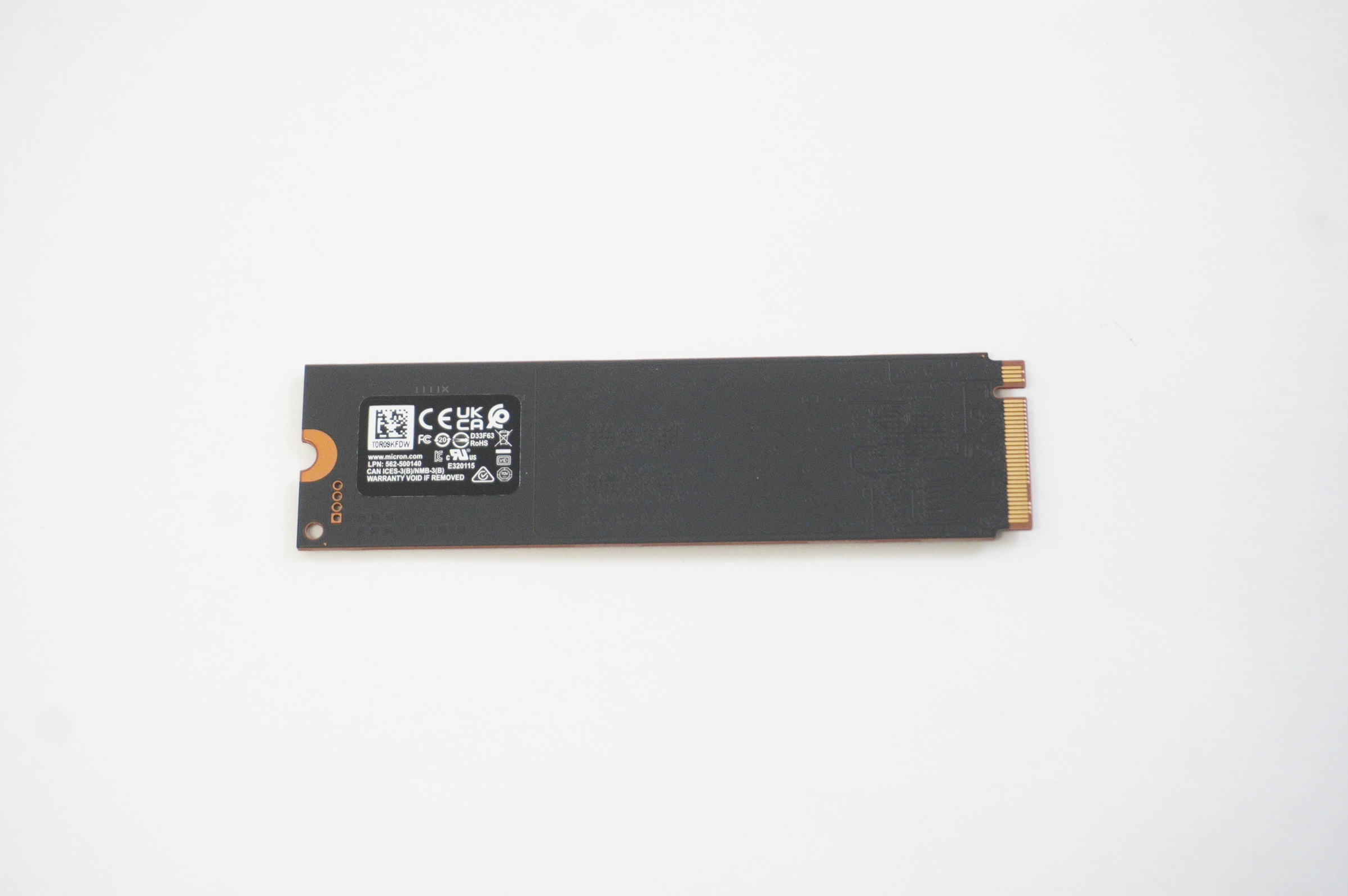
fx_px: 2638
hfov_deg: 28.7
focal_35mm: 71
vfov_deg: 19.3
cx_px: 663
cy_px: 458
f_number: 5.6
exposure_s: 1/100
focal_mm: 45
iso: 3200
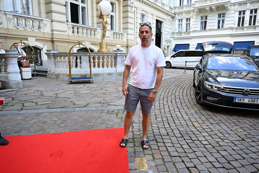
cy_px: 86
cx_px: 130
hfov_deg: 72.6
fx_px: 176
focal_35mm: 24
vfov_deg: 52.2
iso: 1250
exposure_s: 1/1000
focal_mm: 24.5
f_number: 4.5
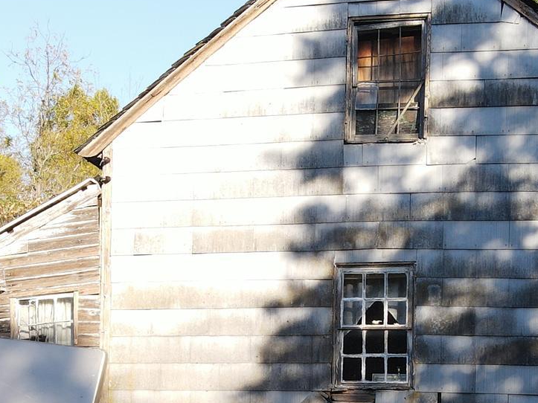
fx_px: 1057
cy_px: 393
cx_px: 291
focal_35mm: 68
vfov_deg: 21.0
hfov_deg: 28.6
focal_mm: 4.5
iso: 100
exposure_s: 1/200
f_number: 2.8
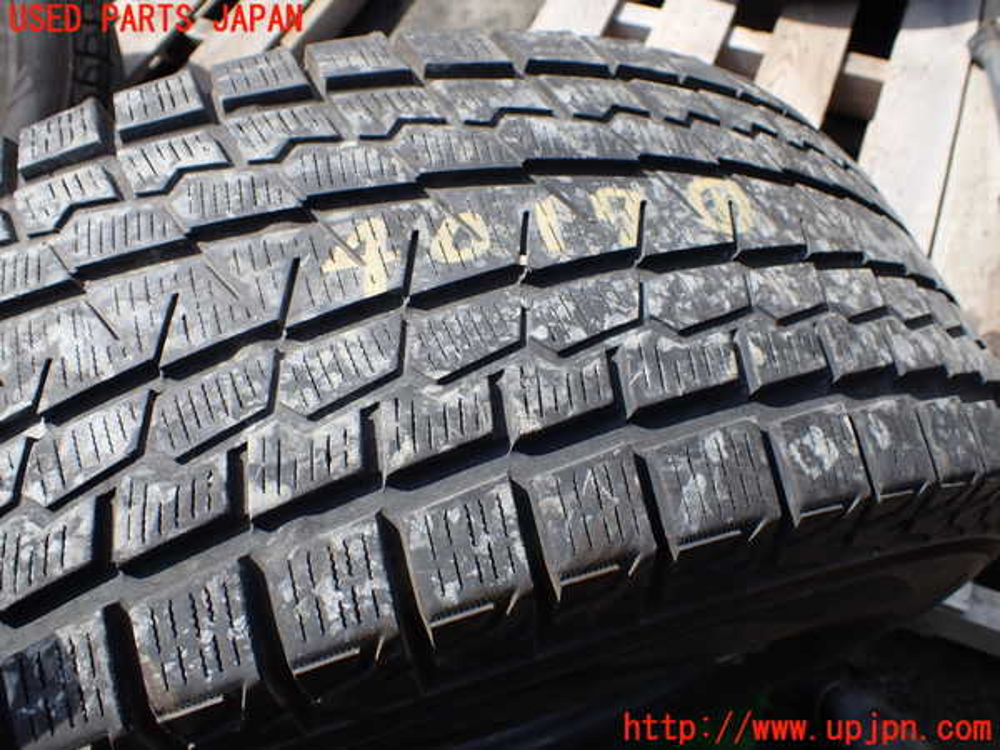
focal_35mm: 30
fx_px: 867
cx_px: 500
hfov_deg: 60.0
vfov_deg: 46.8
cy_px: 375
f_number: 3.2
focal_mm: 5.4
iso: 100
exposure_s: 1/640
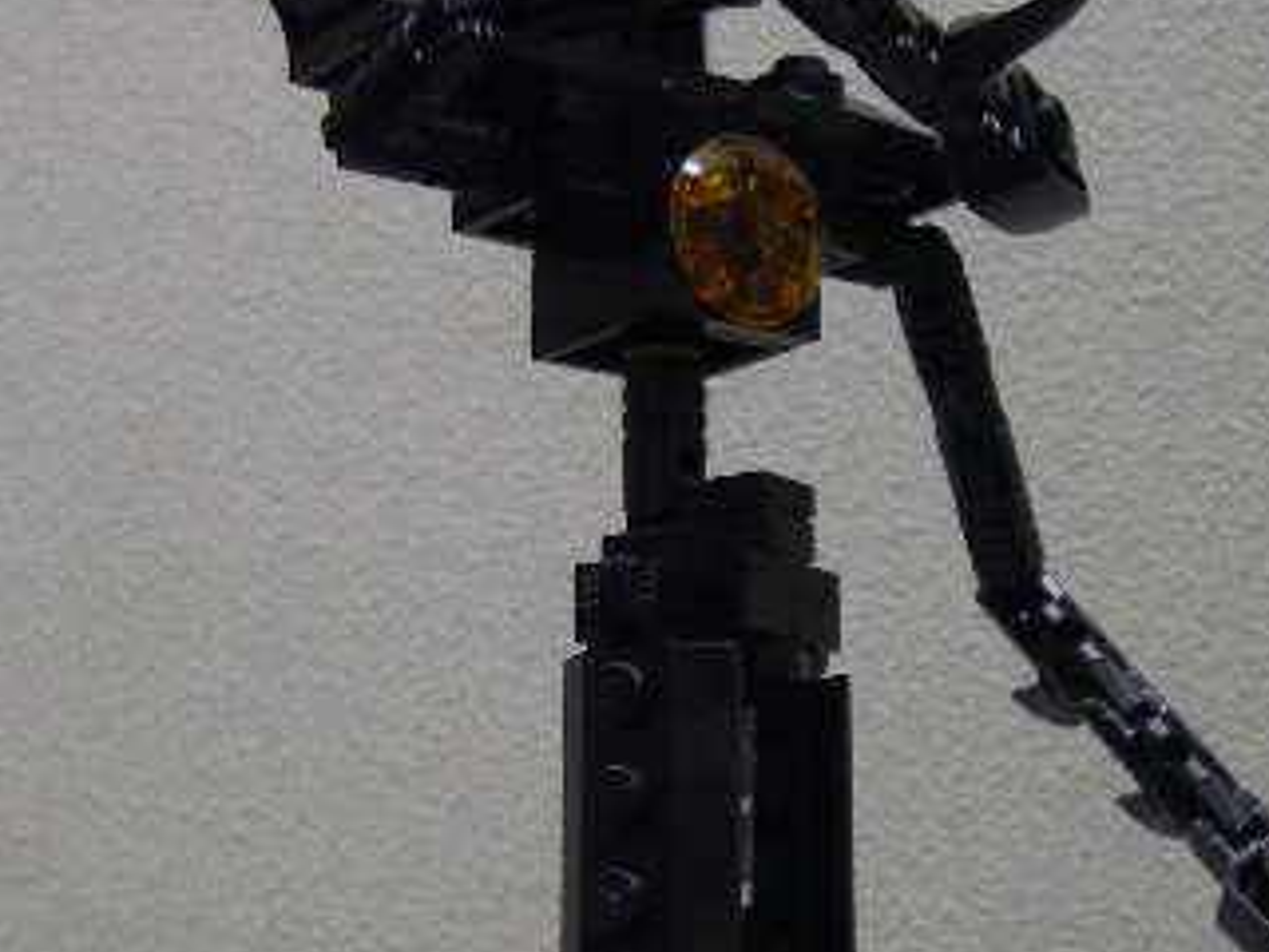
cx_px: 567
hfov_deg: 25.6
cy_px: 603
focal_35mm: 76
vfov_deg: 19.3
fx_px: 2786
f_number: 3.3
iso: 160
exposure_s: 1/15
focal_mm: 6.3
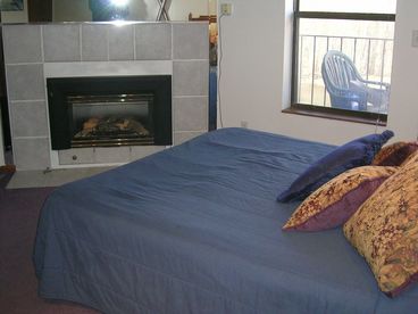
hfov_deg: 42.9
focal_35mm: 44
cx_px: 209
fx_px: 531
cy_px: 157
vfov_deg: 32.9
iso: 127
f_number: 3
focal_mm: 6.7
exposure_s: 1/60.1
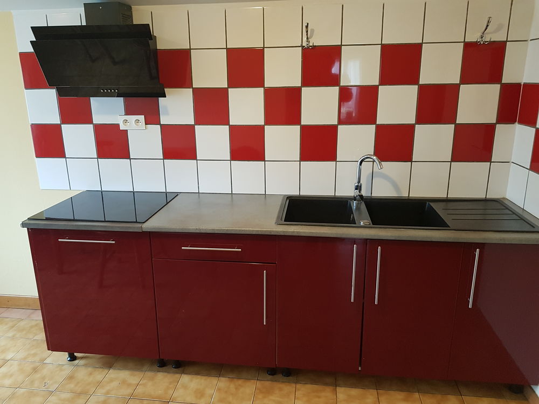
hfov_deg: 67.3
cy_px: 202
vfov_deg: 53.1
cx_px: 270
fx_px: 405
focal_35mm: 26
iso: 160
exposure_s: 1/25
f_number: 1.7
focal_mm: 4.2
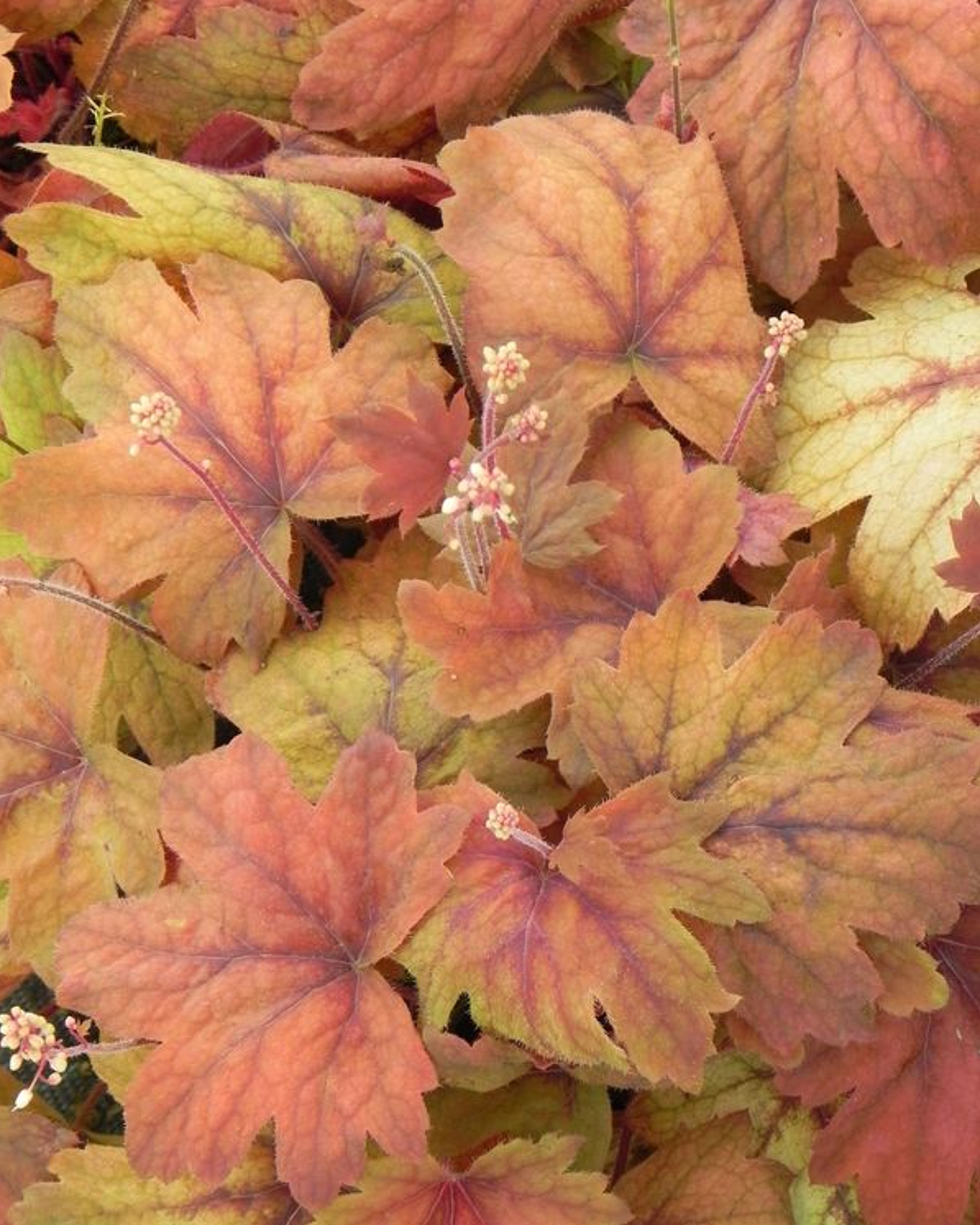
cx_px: 489
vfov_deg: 14.3
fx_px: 4893
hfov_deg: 11.4
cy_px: 578
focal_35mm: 135
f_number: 5
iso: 160
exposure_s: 1/125
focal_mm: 23
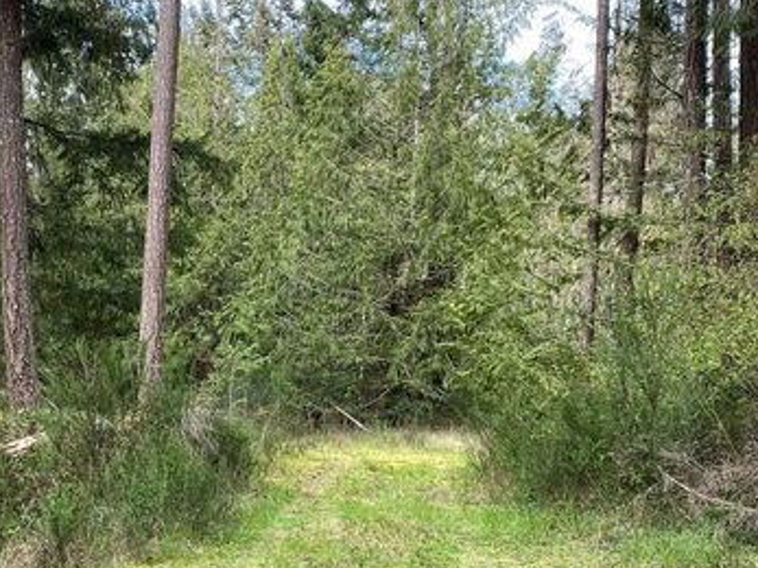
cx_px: 343
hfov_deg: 39.6
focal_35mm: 48
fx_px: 1051
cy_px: 415
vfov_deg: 29.8
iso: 32
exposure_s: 1/204
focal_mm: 4.25
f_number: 1.8
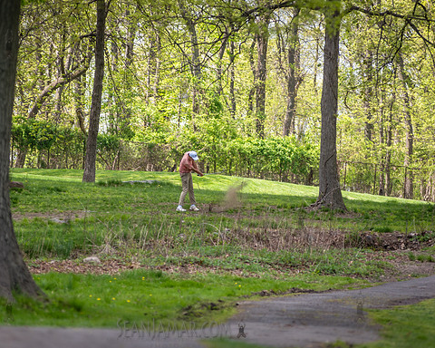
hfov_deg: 8.5
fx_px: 2922
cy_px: 174
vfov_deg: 6.8
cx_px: 184
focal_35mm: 227
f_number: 3.5
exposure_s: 1/500
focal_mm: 200
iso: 100
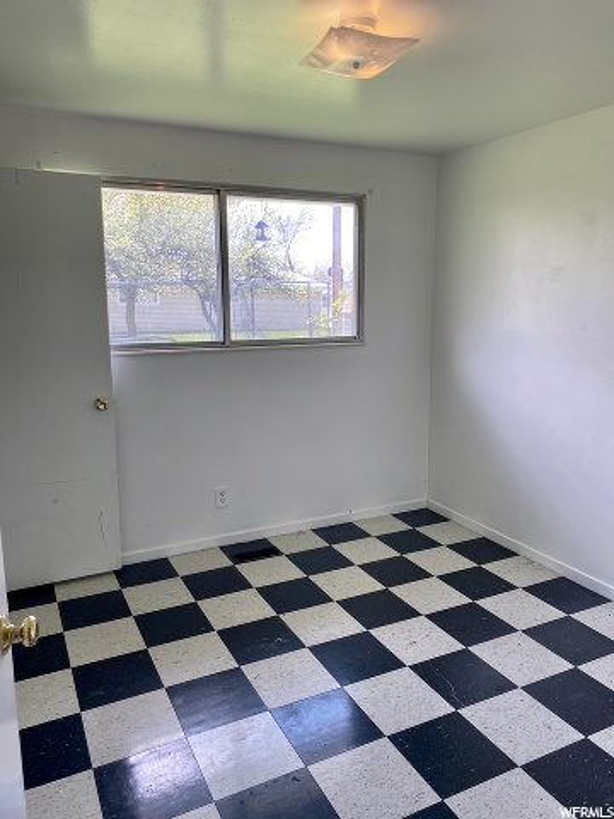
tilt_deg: -7.9
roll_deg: -0.5
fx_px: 615
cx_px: 307
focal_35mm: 26
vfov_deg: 67.3
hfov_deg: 53.1
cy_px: 410
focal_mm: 4.25
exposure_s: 1/126
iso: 32
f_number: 1.8
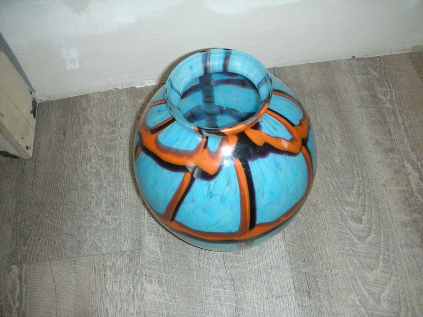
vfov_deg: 40.7
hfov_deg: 52.6
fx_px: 428
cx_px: 212
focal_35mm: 35
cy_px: 158
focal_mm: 5.8
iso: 400
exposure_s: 1/60.1
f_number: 3
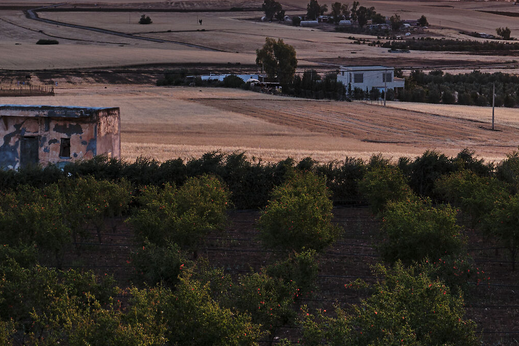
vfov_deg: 14.1
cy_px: -42
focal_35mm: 95
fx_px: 1369
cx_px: 401
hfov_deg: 21.2
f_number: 9
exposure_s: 1/38
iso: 160
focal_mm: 26.4
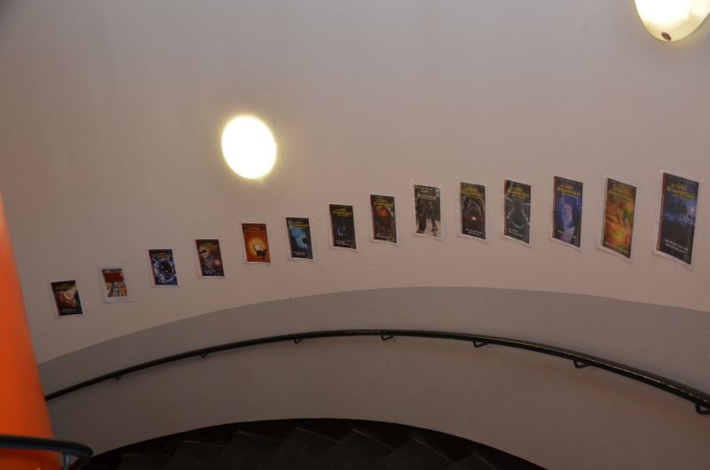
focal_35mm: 33
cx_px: 355
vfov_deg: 39.8
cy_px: 235
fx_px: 650
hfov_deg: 57.3
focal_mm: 22
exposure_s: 1/60
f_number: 4
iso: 450
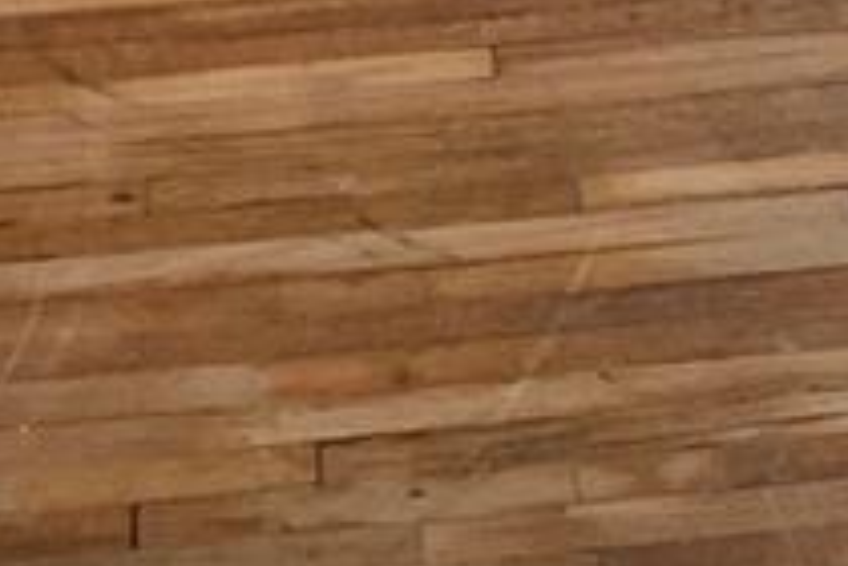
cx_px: 1534
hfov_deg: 9.8
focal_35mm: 198
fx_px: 4664
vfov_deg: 6.1
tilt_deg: -11.5
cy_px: -1395
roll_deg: -2.2
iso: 80
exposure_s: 1/121
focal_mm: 4.25
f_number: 1.8
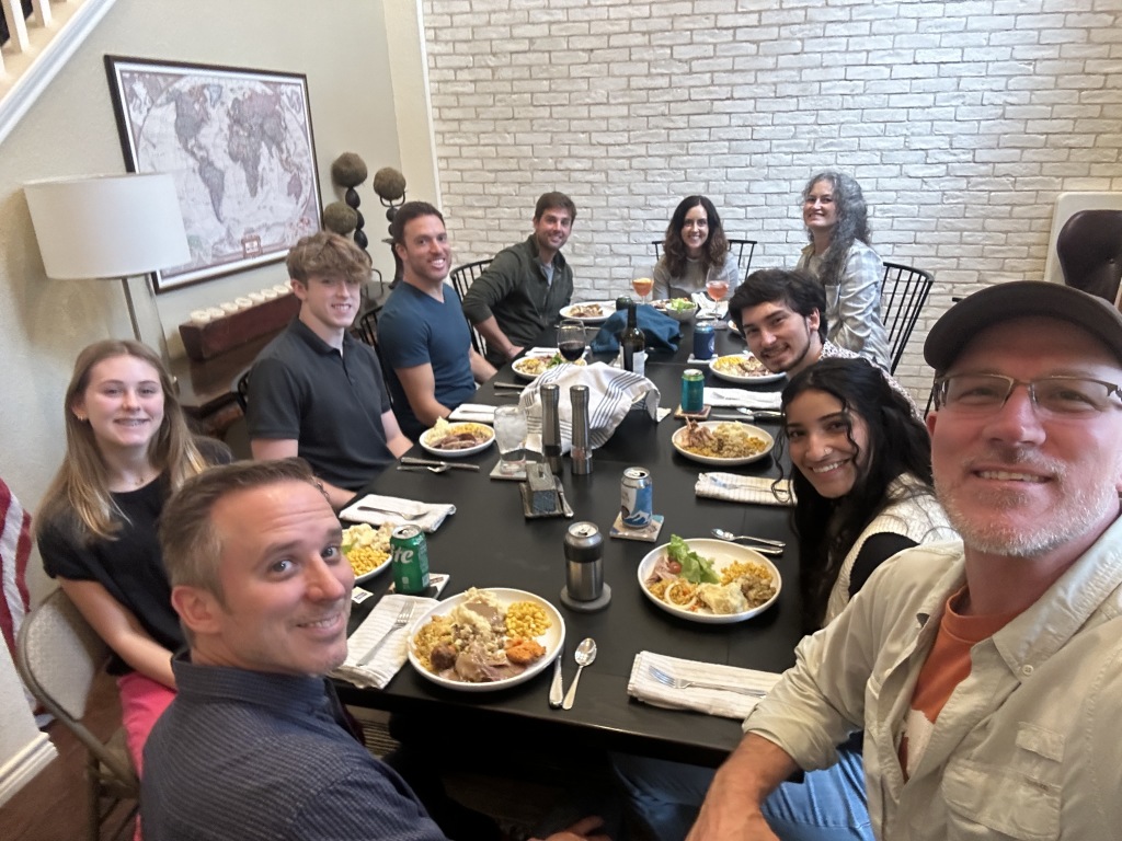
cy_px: 420
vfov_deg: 58.9
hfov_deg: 73.9
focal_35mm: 23
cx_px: 561
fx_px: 745
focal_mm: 2.69
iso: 320
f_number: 1.9
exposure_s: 1/40
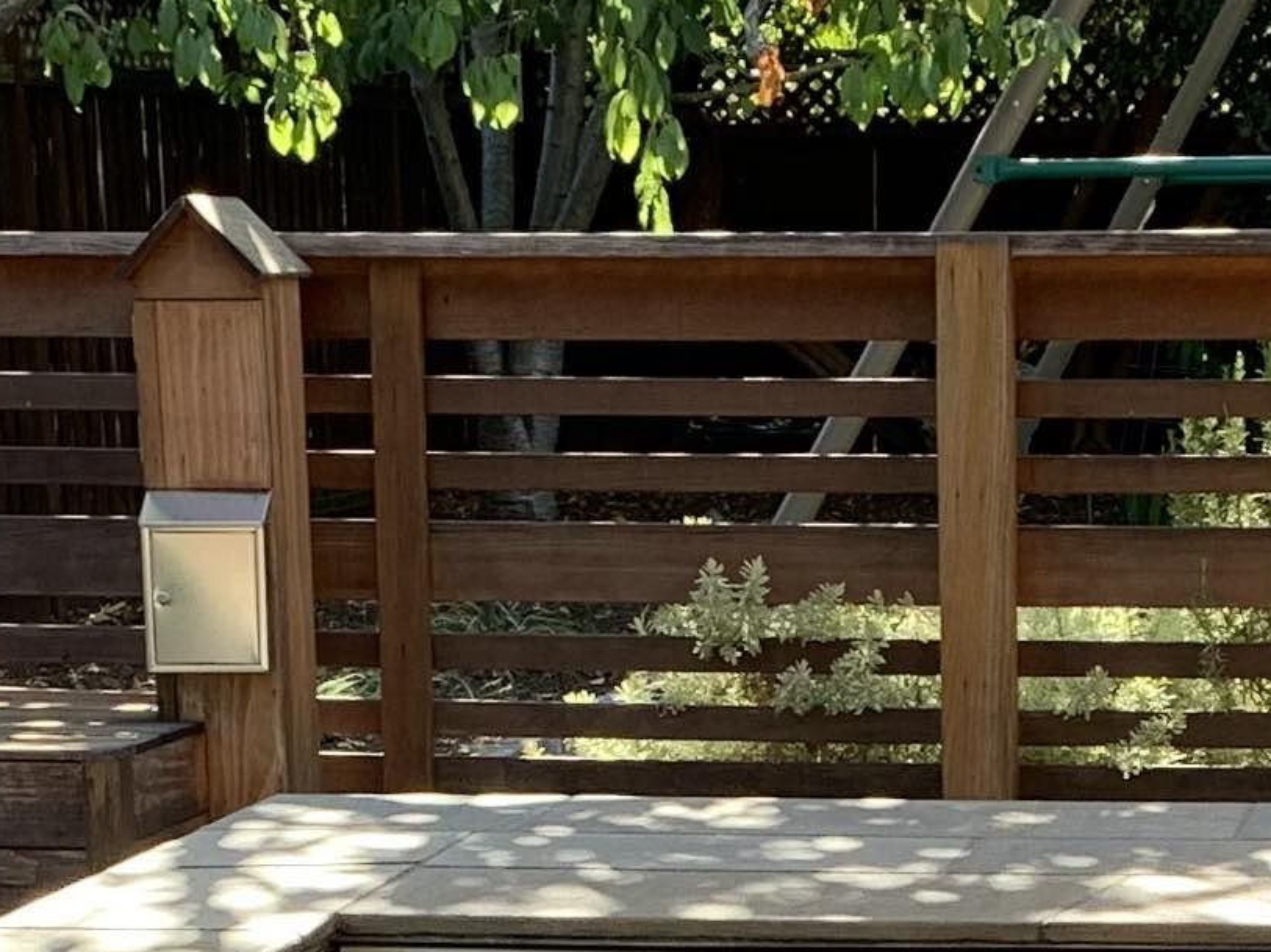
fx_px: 4734
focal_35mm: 129
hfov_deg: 15.3
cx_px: 760
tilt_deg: -13.2
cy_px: 1526
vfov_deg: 11.0
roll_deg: -0.4
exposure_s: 1/138
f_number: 1.8
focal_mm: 4.25
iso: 25
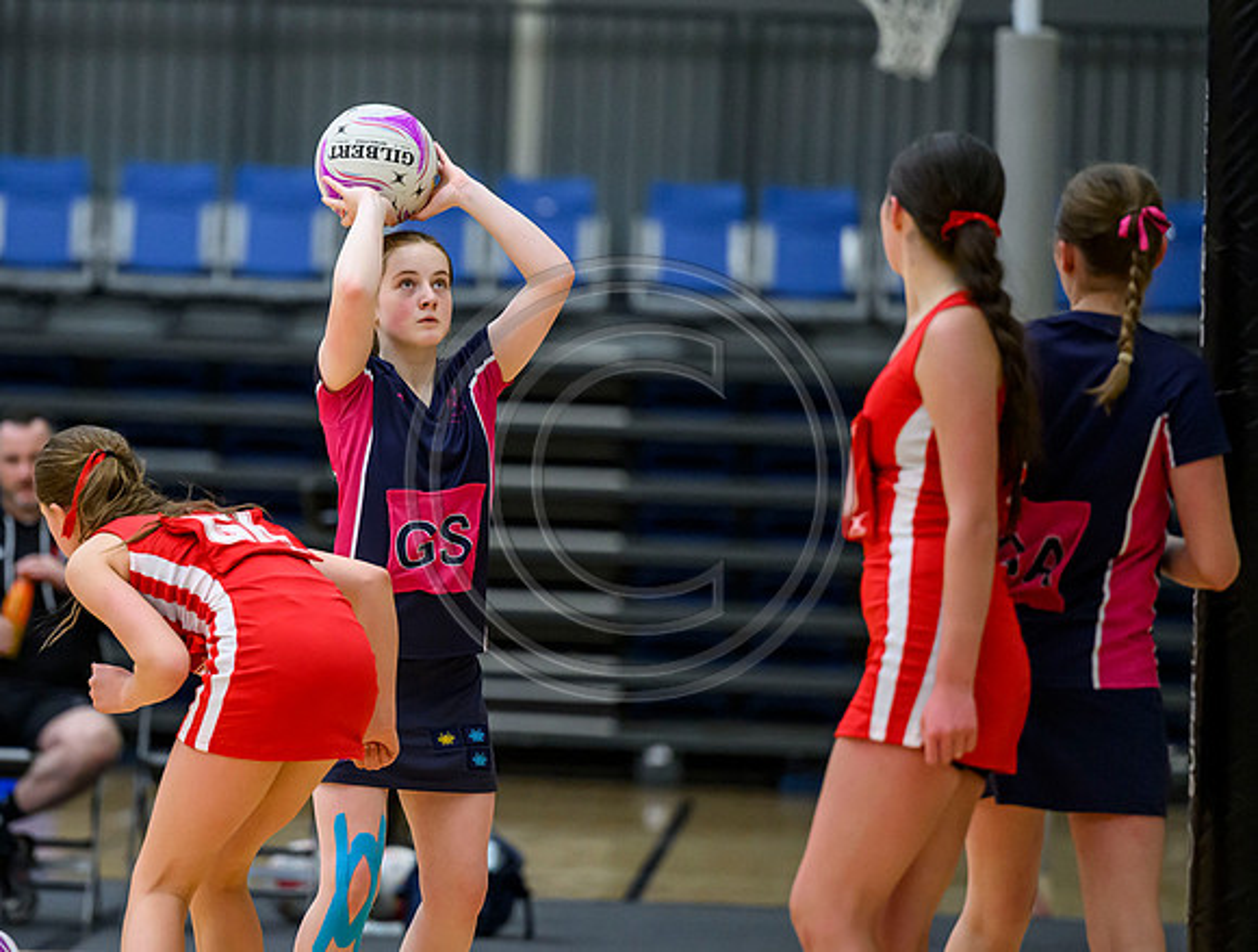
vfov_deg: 5.0
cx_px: 431
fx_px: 10797
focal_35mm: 296
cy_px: 489
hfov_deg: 6.7
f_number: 2.8
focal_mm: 200
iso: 5000
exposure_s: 1/800
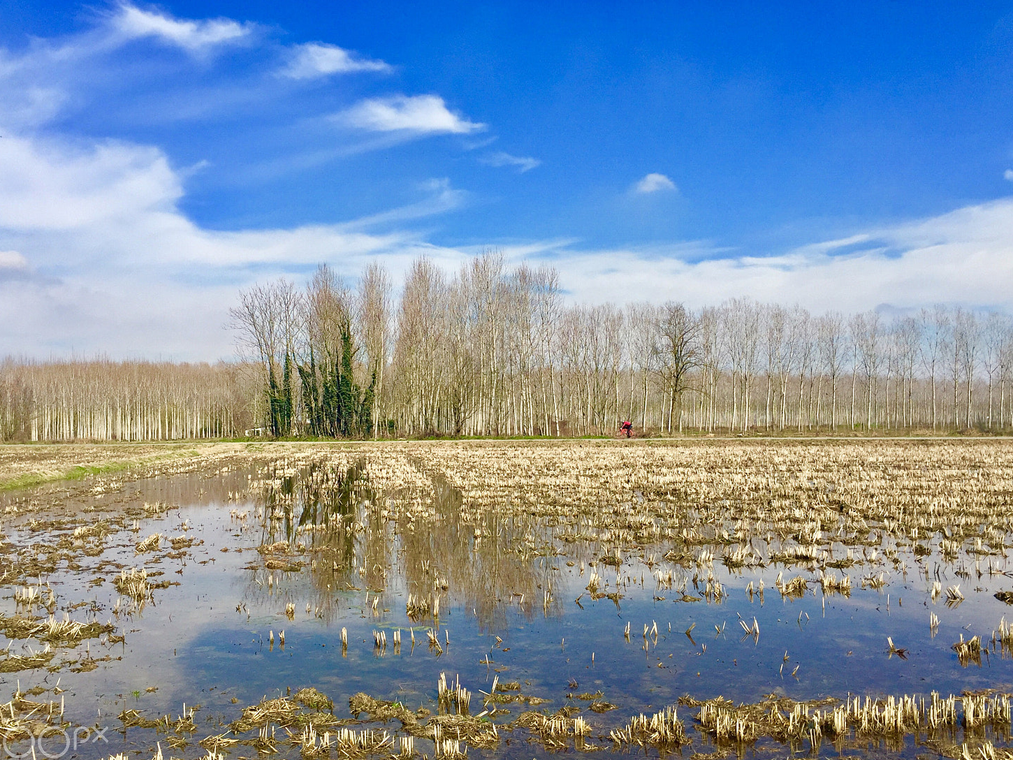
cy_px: 415
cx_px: 494
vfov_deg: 44.1
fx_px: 937
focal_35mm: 32
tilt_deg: +2.7
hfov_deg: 56.8
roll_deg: +0.5
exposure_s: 1/2326
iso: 32
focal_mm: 4.15
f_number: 2.2
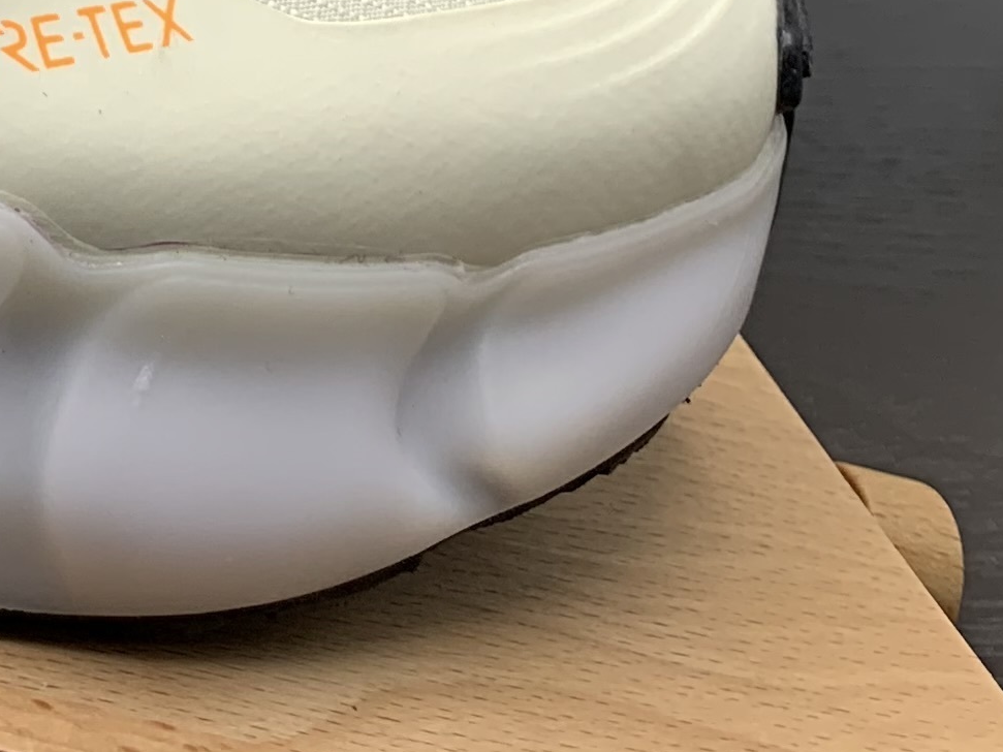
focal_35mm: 108
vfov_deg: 12.0
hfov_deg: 16.7
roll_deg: -1.0
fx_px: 3129
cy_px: -796
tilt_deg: -11.5
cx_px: -473
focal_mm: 4.25
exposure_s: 1/121
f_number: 1.8
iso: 32
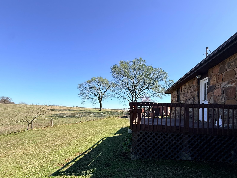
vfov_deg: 74.1
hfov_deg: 90.7
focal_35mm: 17
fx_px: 116
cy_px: 105
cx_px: 131
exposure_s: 1/1656
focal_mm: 2.22
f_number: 2.2
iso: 50
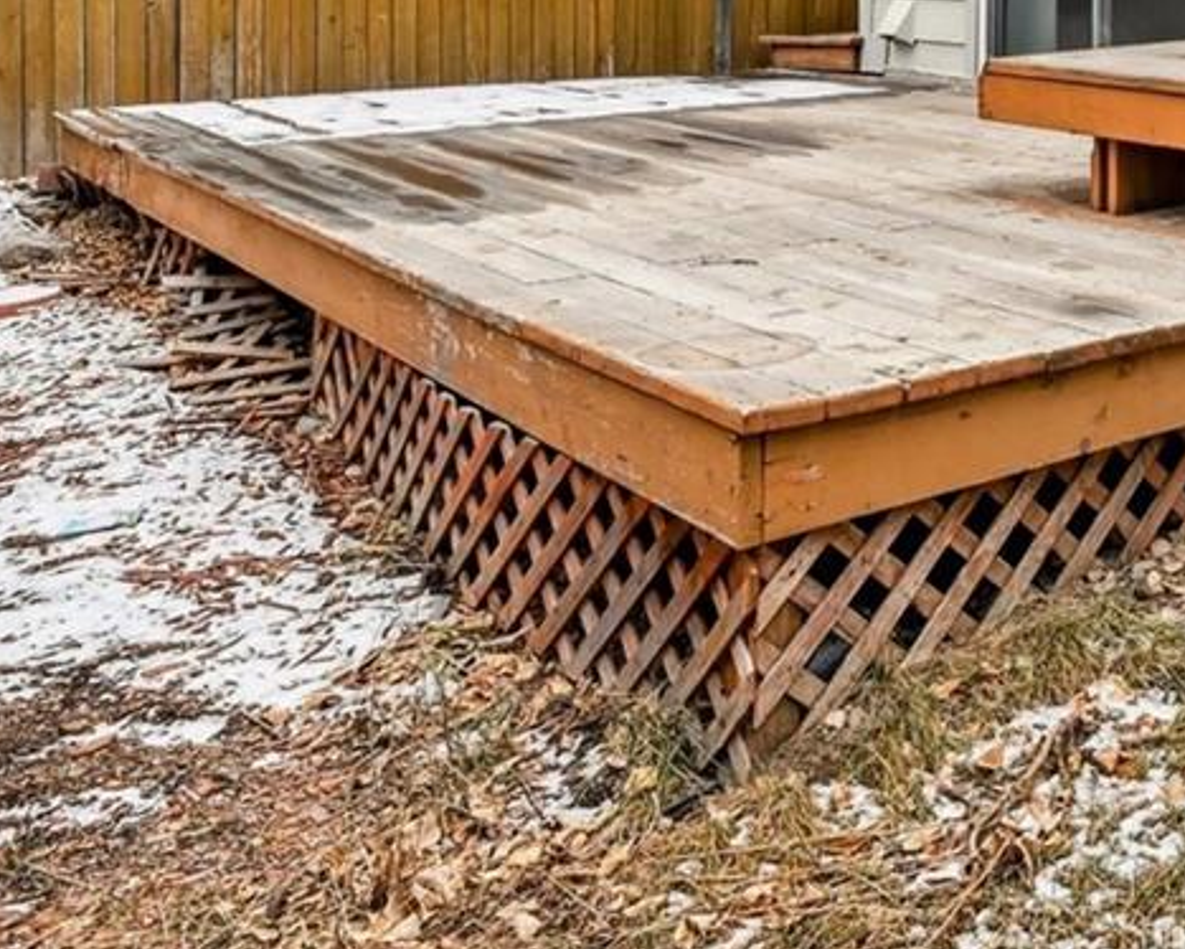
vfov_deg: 30.3
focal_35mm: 45
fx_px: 1579
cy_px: -74
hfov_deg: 33.8
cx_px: 1398
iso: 400
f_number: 10
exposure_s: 1/125
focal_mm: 14
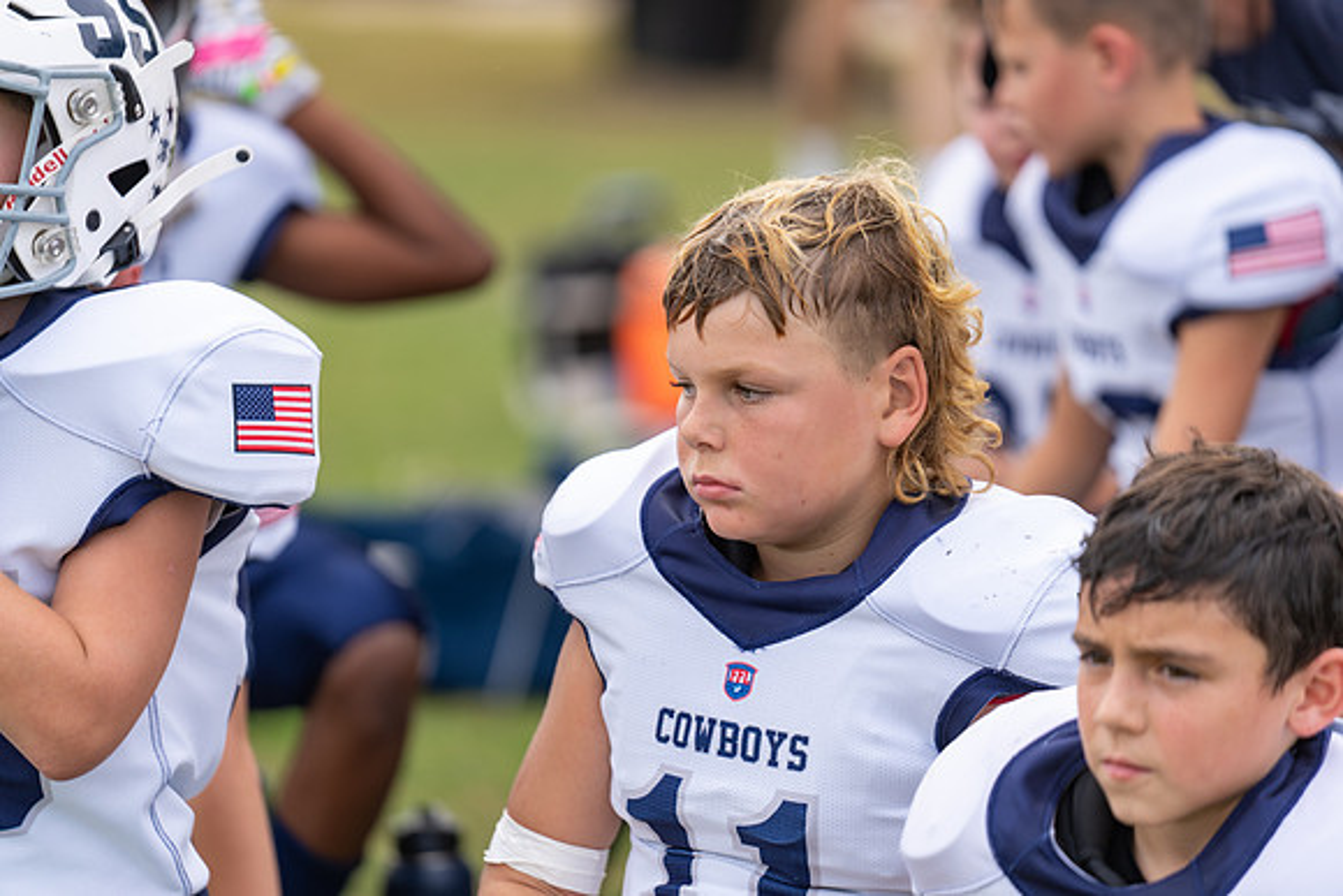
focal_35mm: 200
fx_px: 7463
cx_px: 672
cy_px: 448
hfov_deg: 10.3
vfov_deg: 6.9
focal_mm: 200
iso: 100
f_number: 2.8
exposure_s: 1/500
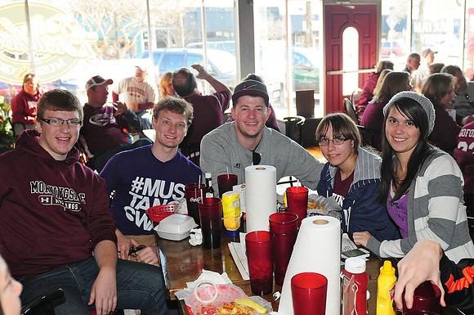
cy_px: 158
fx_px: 473
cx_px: 237
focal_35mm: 36
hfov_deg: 53.2
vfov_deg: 36.8
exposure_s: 1/320
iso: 1000
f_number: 3.2
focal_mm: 24
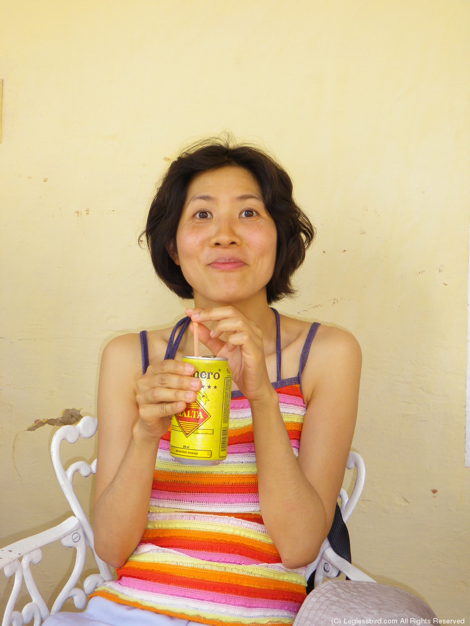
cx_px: 235
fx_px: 887
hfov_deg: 29.7
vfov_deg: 38.9
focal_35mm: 49
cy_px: 313
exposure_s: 1/60
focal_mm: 8.7
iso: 80
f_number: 4.2
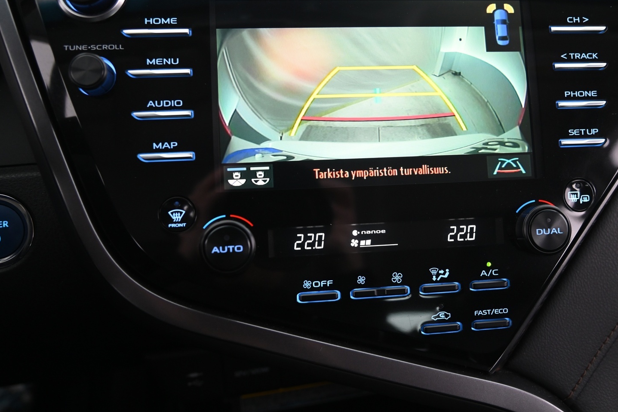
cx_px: 340
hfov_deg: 54.3
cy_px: 193
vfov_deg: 37.8
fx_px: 601
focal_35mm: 35
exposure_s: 1/20
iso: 2000
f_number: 4
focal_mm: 31
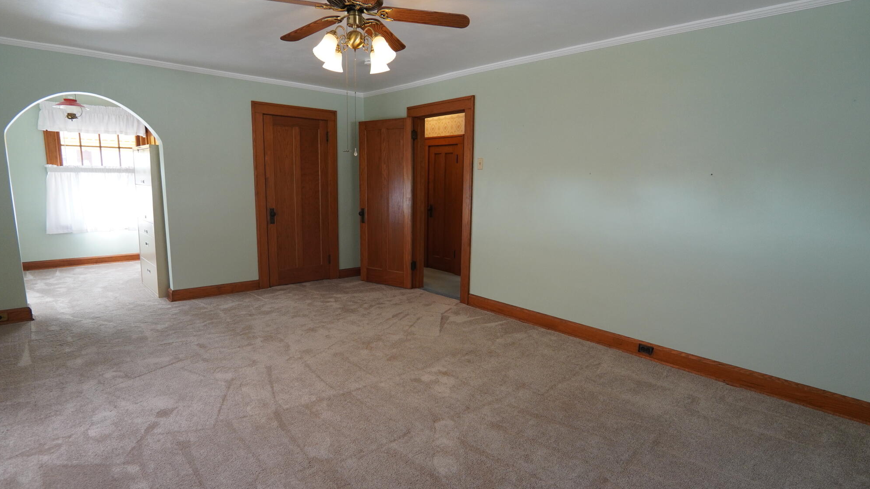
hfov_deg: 89.6
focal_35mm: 19
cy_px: 256
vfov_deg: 58.3
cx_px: 434
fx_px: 438
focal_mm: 12
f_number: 4
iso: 800
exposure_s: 1/160
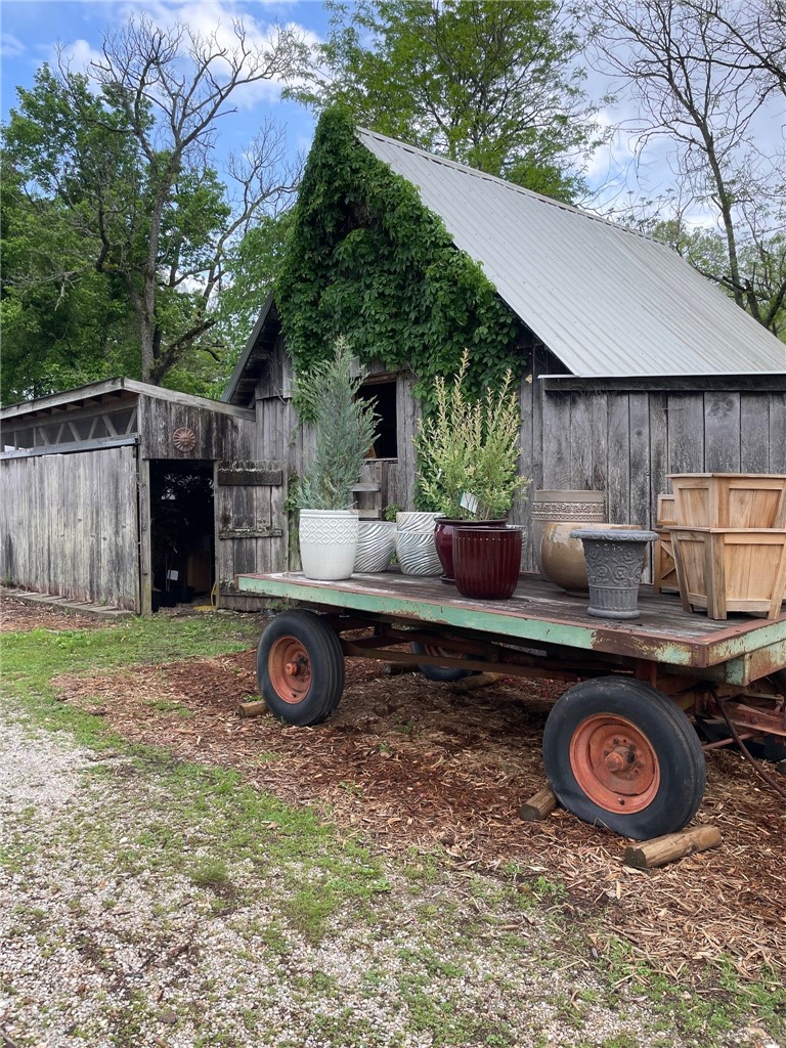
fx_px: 787
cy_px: 524
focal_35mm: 26
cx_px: 393
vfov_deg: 67.3
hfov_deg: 53.1
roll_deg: +0.8
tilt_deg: -2.9
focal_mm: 4.2
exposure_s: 1/584
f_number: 1.6
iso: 32
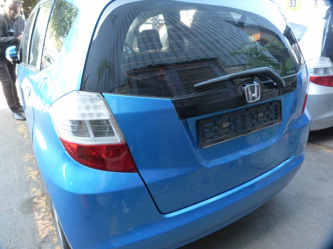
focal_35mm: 25
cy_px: 124
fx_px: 240
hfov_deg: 69.4
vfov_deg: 54.9
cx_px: 166
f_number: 2.8
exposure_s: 1/60
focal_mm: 4.5
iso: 400
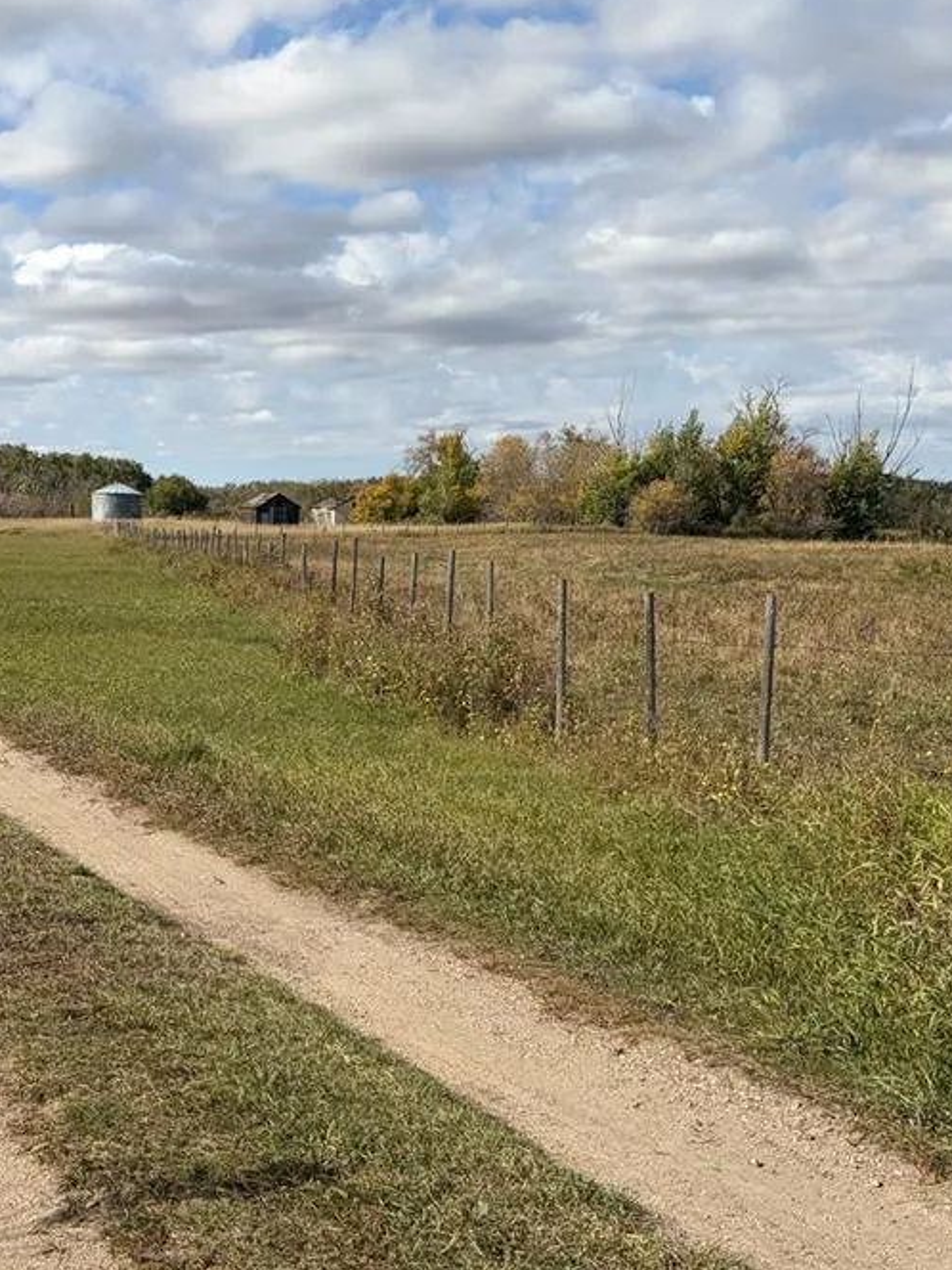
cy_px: 736
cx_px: 184
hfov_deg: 30.1
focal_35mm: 47
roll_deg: +0.0
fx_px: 1723
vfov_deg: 40.3
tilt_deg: -7.0
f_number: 1.6
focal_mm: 5.96
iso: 64
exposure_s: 1/6993
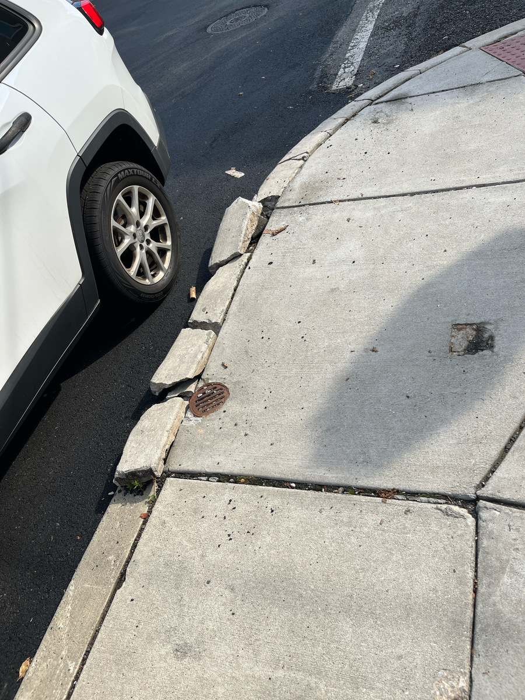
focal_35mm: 26
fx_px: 526
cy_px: 350
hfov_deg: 53.1
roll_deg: +24.9
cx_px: 262
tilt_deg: -42.2
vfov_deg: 67.3
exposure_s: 1/1600
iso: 50
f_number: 1.6
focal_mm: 5.1
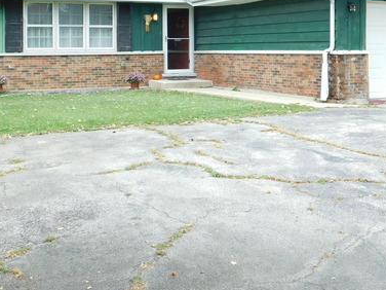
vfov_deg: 27.9
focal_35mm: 51
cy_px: 50
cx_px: 228
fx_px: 569
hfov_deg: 37.4
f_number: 3.2
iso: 125
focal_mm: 5.3
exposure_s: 1/125
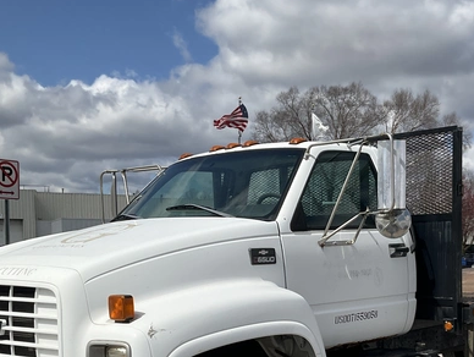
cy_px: 321
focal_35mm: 56
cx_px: 338
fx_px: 768
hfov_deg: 33.8
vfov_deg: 25.4
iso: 25
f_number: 1.8
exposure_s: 1/3534
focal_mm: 3
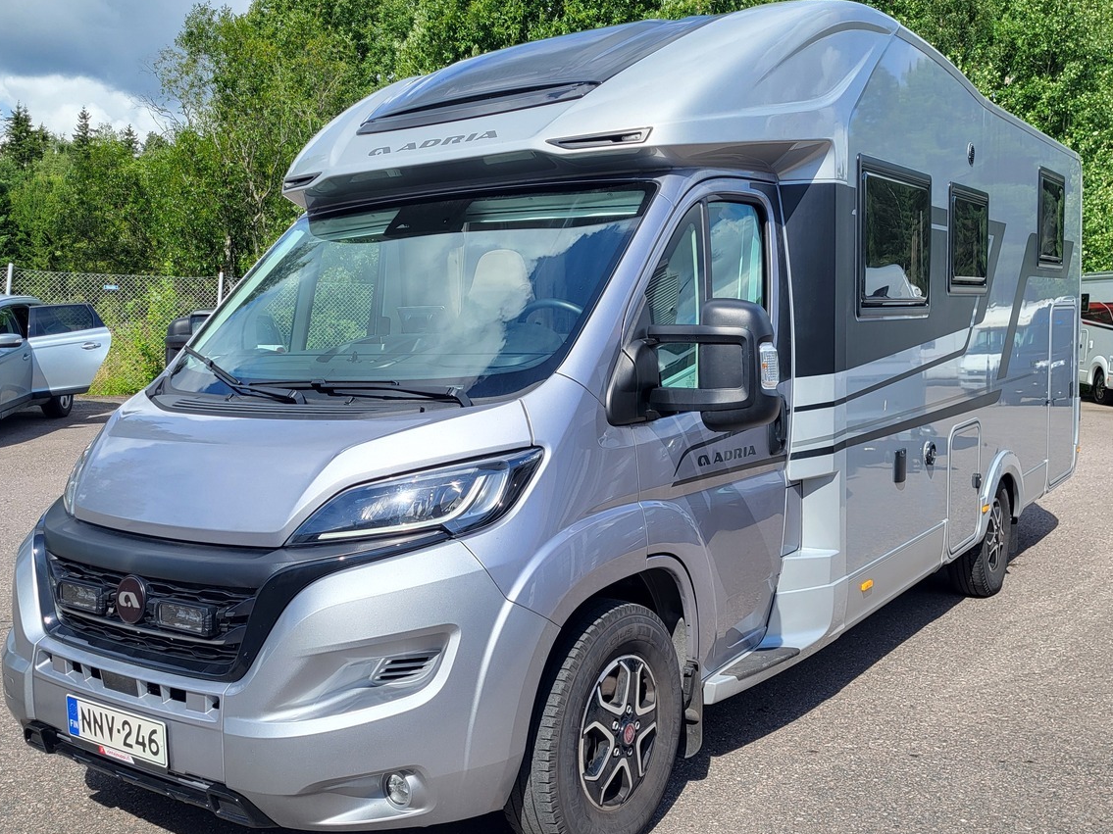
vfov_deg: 42.9
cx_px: 582
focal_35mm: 33
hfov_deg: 55.3
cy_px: 432
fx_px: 1061
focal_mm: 5.4
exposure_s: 1/1073
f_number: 1.8
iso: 40
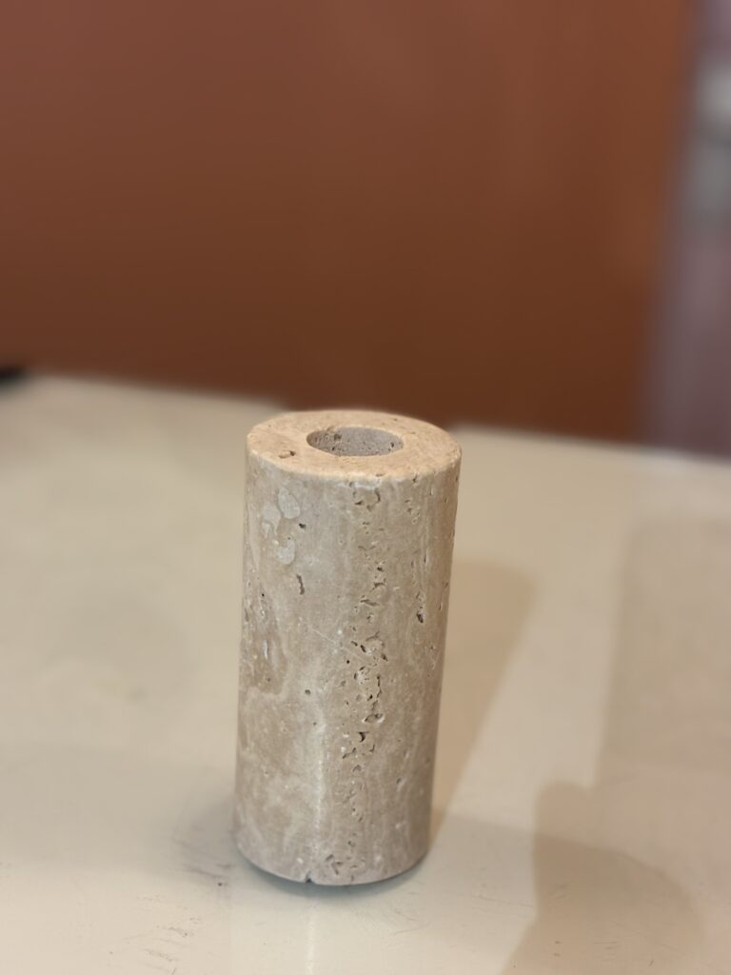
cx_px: 366
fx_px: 1464
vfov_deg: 36.8
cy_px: 488
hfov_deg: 28.0
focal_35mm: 52
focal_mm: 5.96
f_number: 1.6
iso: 160
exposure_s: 1/33
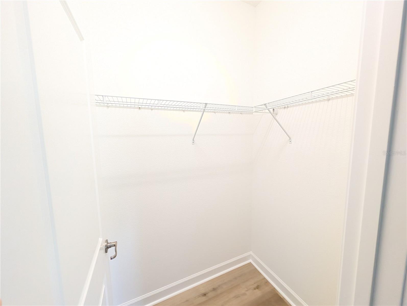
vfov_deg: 94.6
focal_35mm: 12
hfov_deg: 110.5
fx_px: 141
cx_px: 204
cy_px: 153
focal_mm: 2.02
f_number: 1.7
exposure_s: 1/120
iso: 705
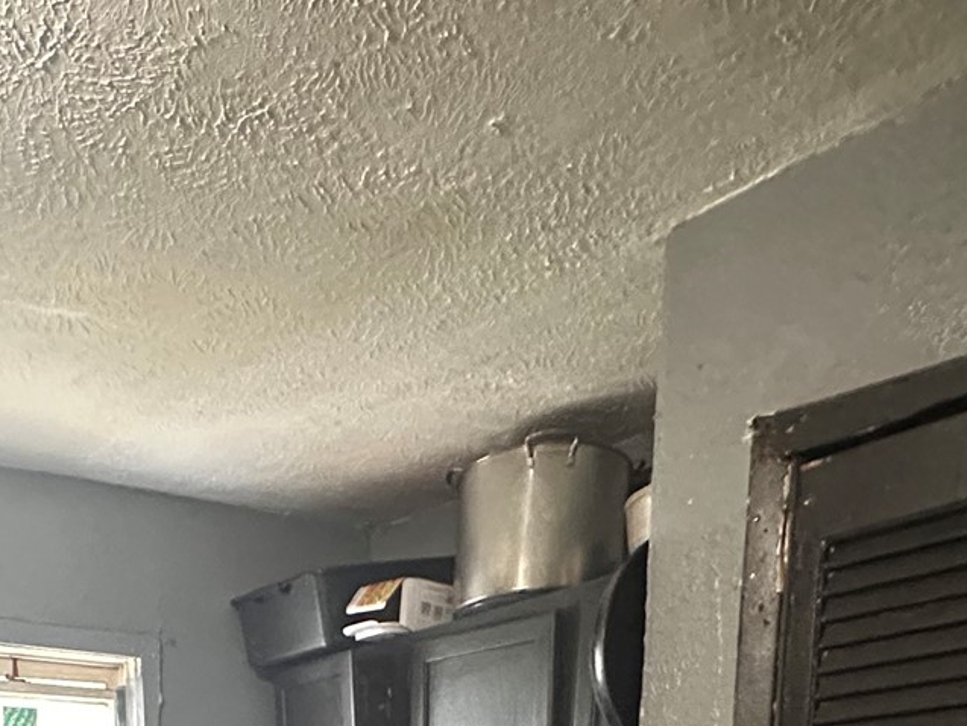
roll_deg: +1.1
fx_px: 1257
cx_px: 68
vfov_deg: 24.4
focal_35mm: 45
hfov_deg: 38.7
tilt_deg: -9.4
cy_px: 1113
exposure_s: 1/40
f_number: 2.2
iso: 800
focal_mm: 2.22
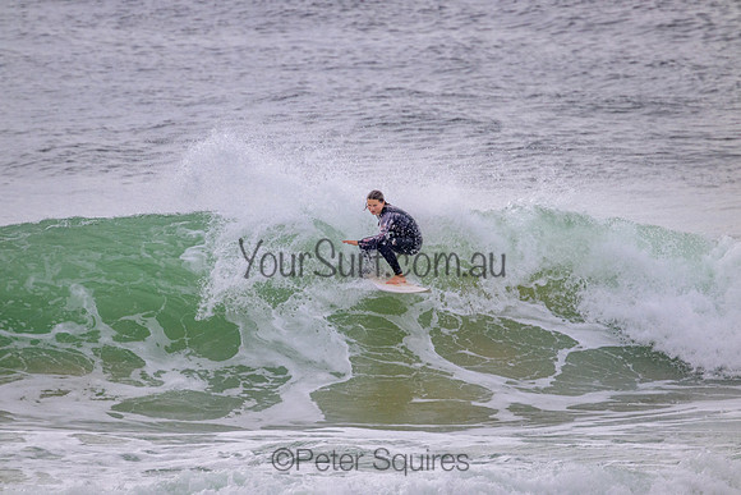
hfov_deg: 2.6
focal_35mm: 800
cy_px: 248
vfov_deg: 1.7
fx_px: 16470
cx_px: 370
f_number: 11
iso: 1800
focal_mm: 800
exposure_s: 1/2000
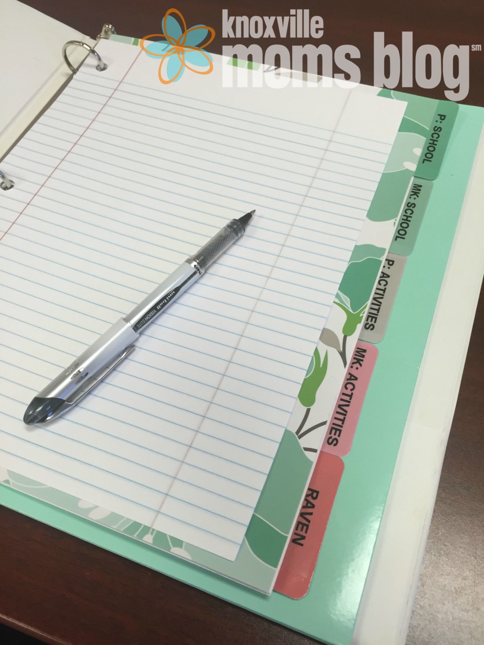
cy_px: 322
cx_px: 242
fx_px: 541
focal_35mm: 29
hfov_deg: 48.2
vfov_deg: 61.7
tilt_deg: -57.9
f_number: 2.2
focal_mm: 4.15
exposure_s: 1/30
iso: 32
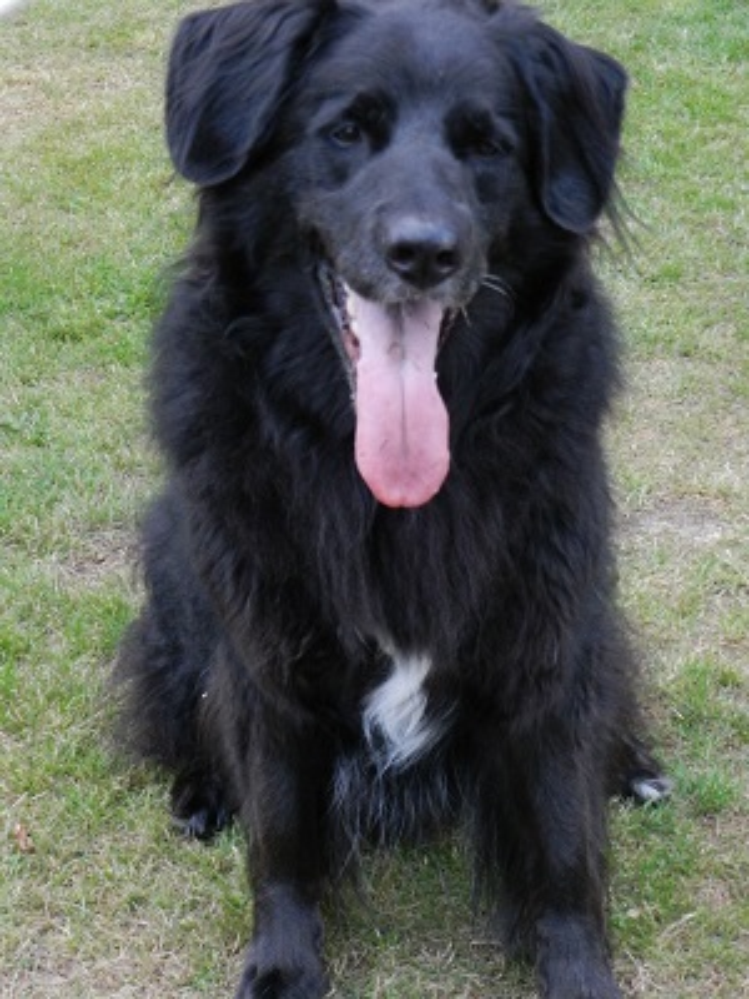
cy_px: 500
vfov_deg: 25.7
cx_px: 374
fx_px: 2193
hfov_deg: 19.4
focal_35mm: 76
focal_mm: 13.5
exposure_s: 1/80
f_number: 4.8
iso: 800
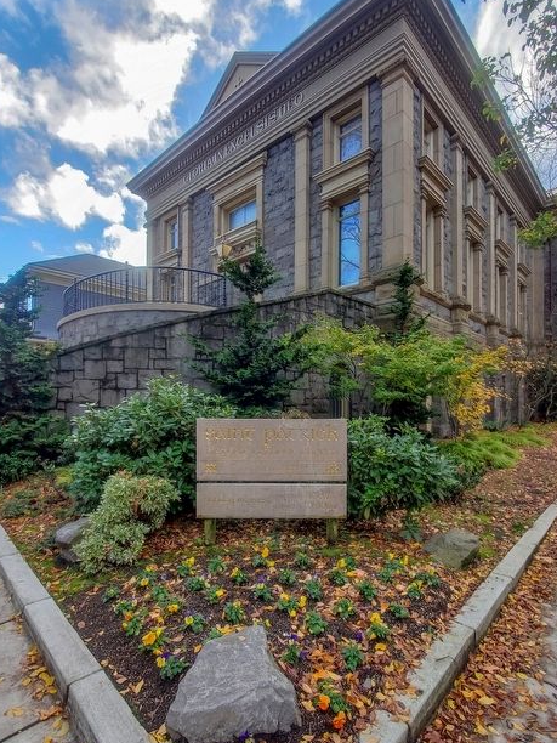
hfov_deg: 74.7
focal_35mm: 17
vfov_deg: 91.0
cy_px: 382
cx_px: 289
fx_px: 365
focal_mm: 1.8
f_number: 2.2
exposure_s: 1/230
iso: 50
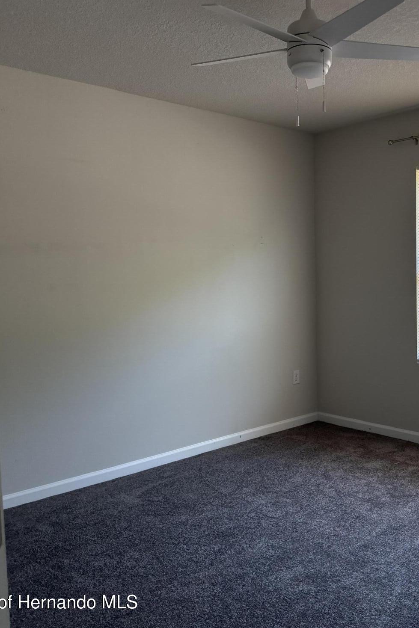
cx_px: 291
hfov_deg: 38.3
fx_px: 593
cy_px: 311
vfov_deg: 55.8
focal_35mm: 34
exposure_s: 1/195
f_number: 1.78
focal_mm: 6.76
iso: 200
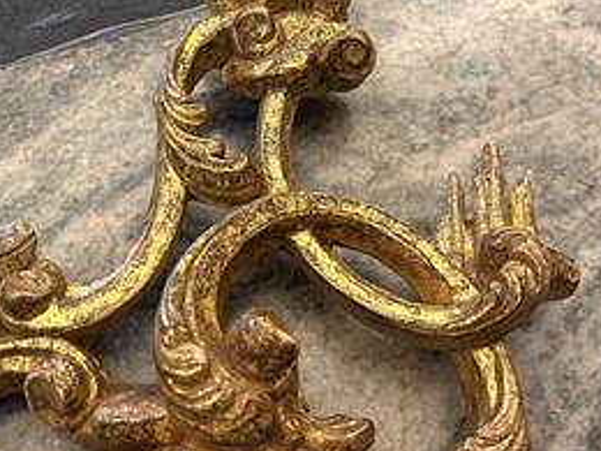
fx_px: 694
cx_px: 233
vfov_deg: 35.5
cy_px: 141
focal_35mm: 40
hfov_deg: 46.5
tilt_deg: -58.1
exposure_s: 1/50
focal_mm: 5.7
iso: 160
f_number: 1.5
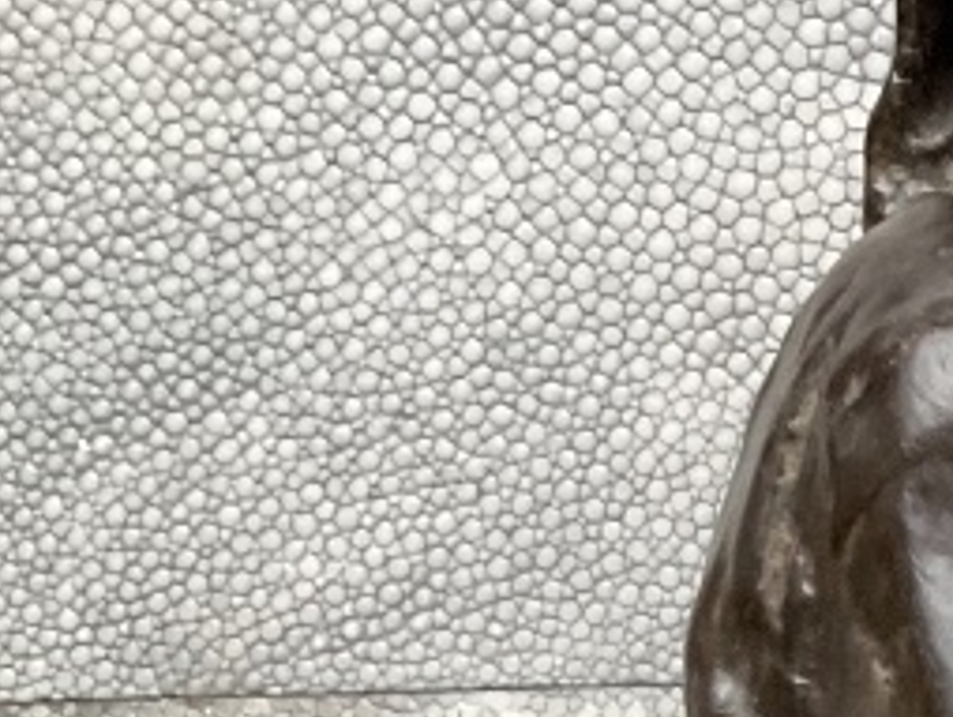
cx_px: 2030
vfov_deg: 10.5
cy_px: 1077
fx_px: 3775
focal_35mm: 137
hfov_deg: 12.3
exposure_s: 1/40
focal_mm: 3
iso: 250
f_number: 1.8
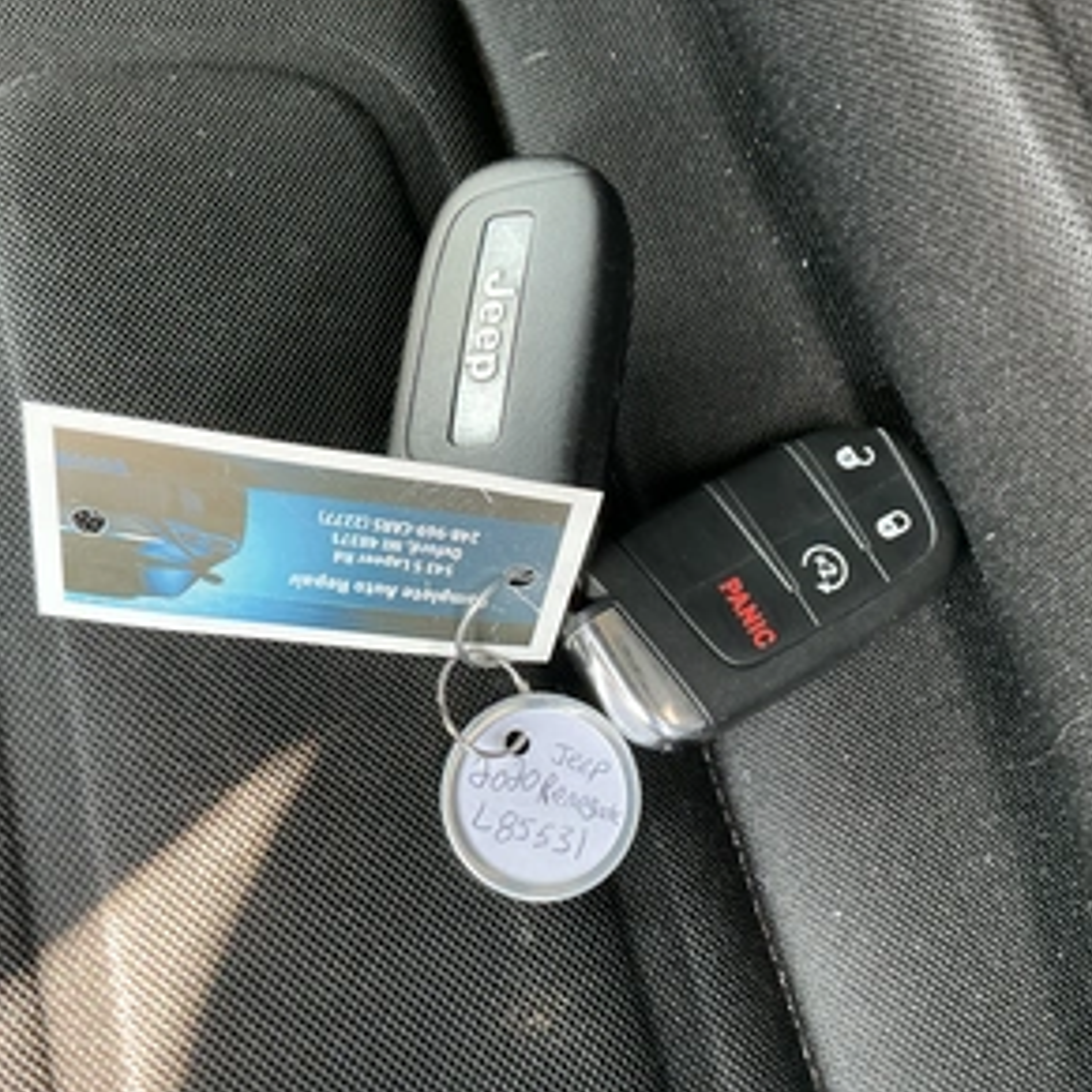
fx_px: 1213
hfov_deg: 48.4
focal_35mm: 34
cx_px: 537
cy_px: 555
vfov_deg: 48.4
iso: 100
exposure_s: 1/60
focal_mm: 3
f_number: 1.8
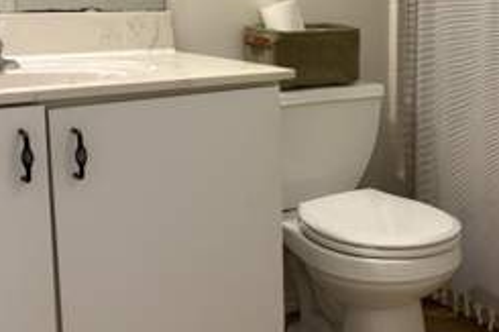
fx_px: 734
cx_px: 354
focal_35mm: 53
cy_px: 85
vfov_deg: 25.2
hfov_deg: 36.9
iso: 200
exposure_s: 1/60
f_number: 1.6
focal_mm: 5.96
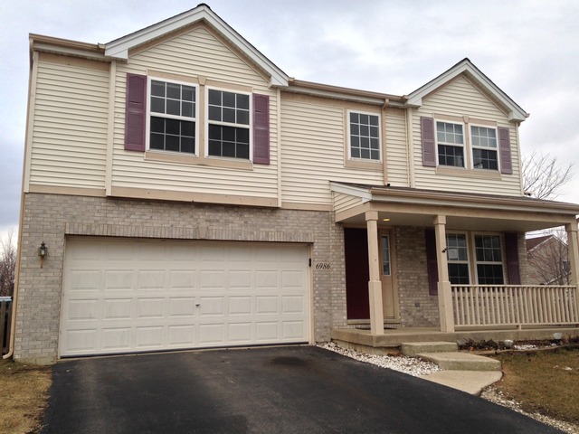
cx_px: 290
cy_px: 217
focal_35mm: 33
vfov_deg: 42.9
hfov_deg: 55.4
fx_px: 552
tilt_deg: +8.8
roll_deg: +0.0
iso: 50
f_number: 2.4
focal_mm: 4.12
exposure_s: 1/404
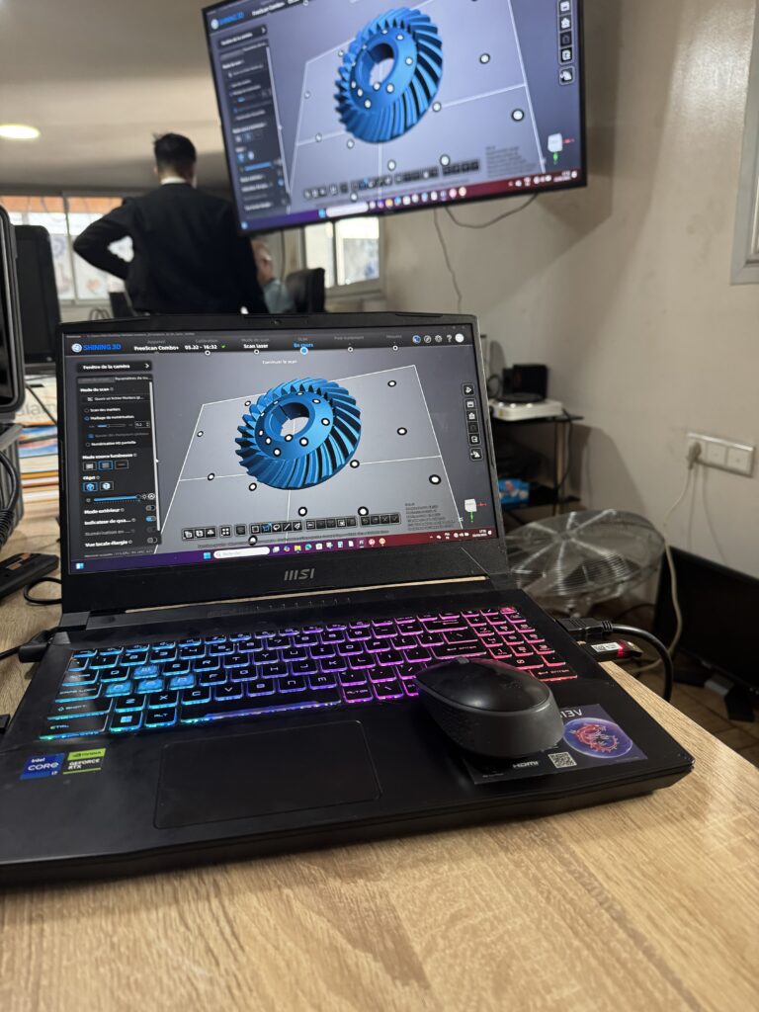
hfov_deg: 56.8
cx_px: 380
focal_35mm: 24
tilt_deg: -12.6
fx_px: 702
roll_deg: +1.1
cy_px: 506
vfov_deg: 71.6
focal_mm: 6.76
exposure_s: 1/60
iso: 400
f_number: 1.78
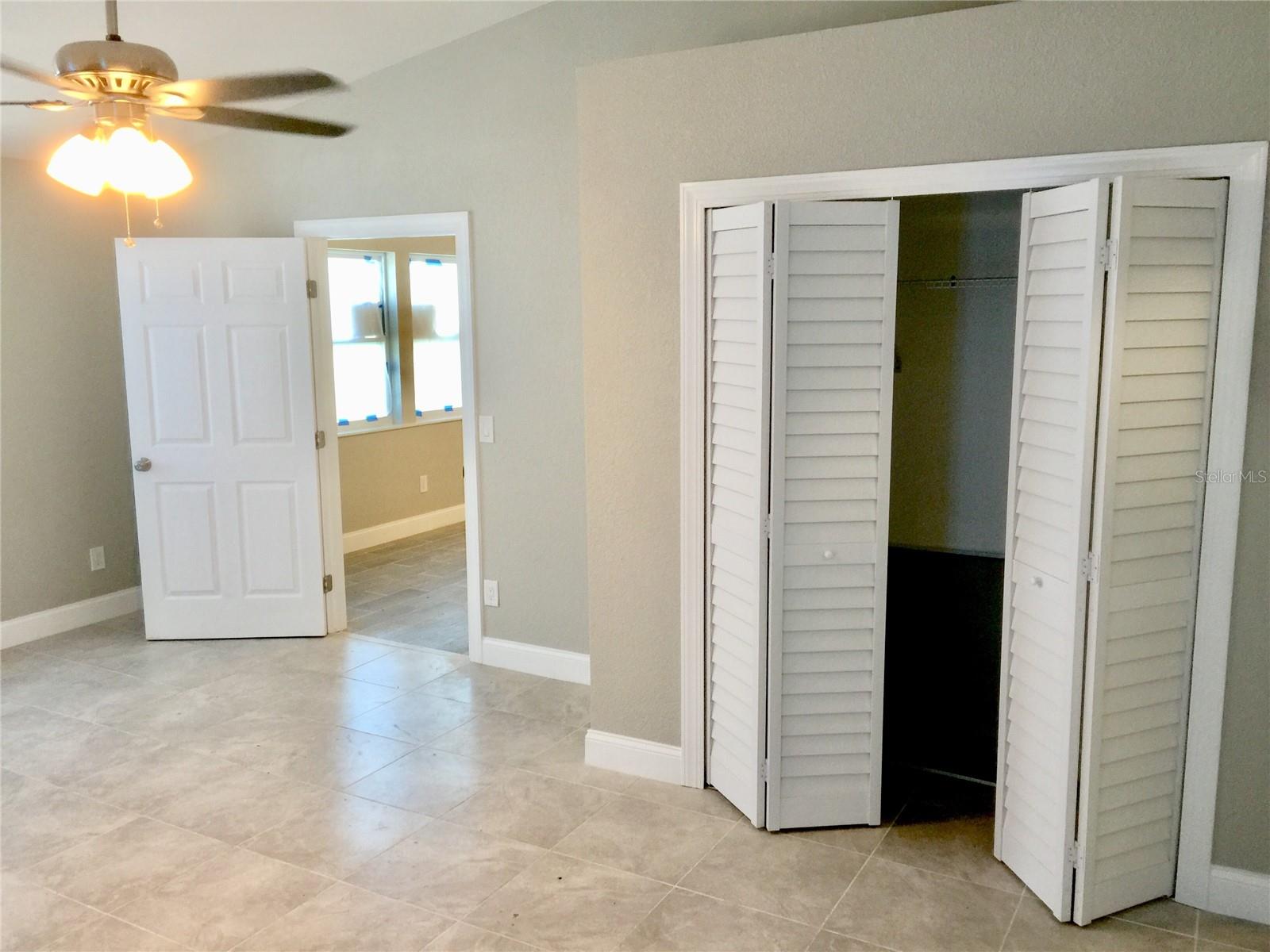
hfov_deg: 61.7
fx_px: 1064
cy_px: 476
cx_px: 635
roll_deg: +0.1
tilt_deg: -8.5
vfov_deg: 48.2
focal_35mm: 29
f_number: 2.2
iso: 50
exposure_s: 1/30
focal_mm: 4.15
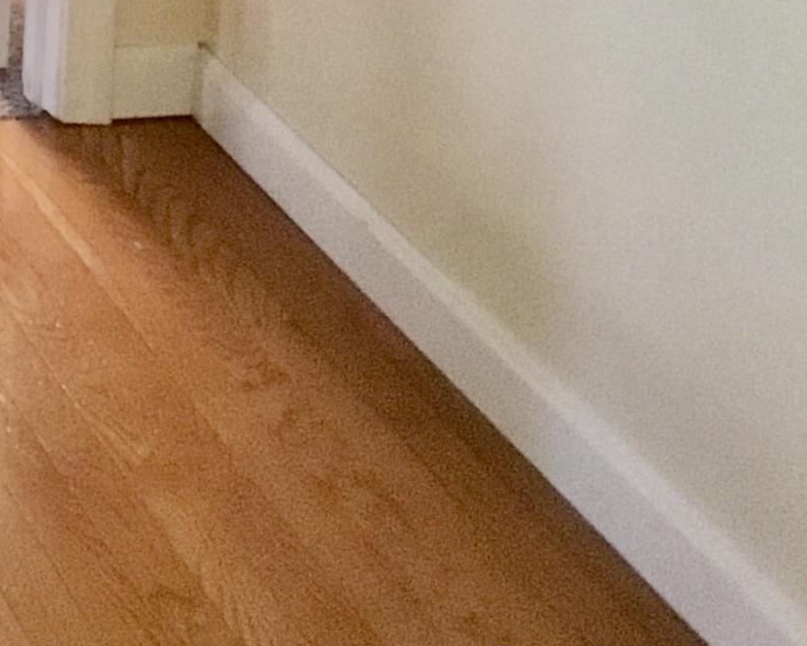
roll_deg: -1.4
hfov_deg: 15.9
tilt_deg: -10.8
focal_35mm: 116
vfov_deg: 12.4
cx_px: -191
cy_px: -448
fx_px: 2770
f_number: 2.4
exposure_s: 1/15
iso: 320
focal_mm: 3.3
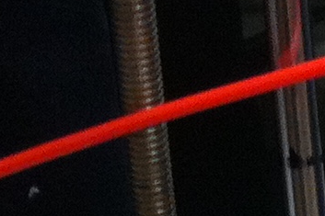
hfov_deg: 6.8
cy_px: 705
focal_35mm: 267
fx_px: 2409
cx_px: 1029
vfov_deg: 4.8
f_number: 2.8
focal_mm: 3.85
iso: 160
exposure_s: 1/15
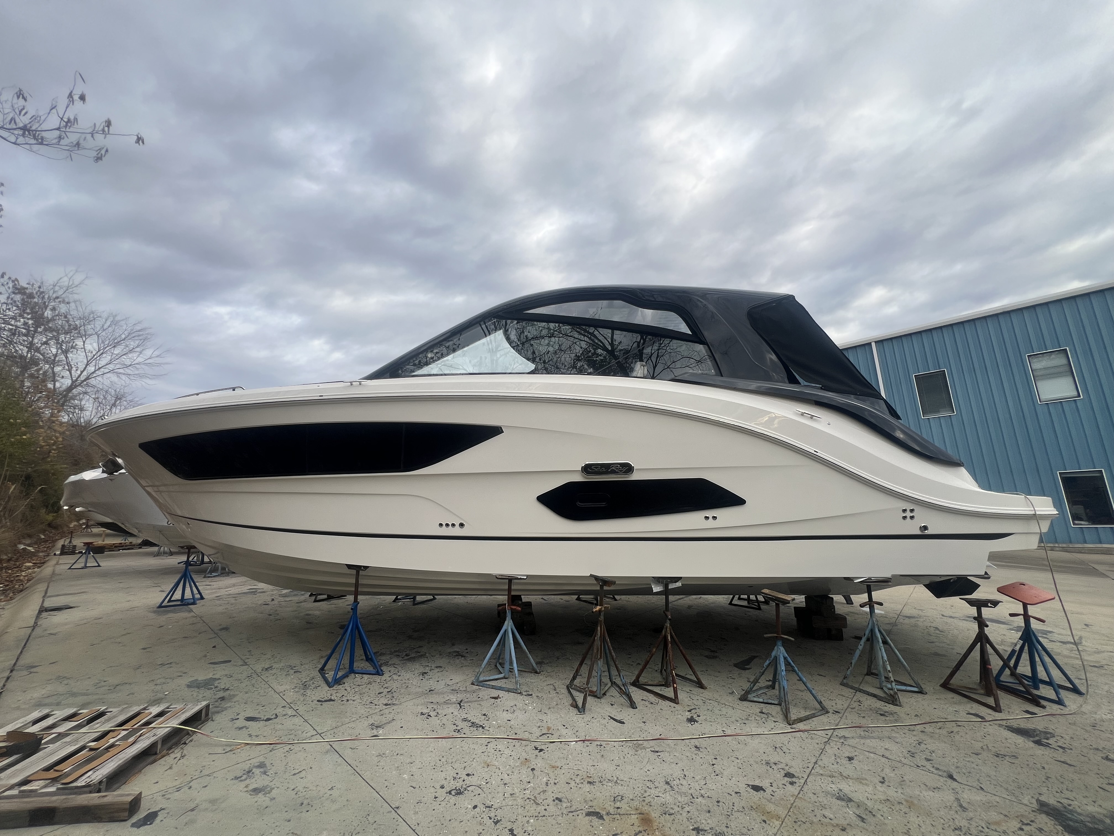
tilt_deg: +11.9
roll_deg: +2.3
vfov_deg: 89.9
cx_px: 557
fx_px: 418
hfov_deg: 106.2
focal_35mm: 13
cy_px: 418
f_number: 1.8
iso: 32
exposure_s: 1/355
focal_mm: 1.57
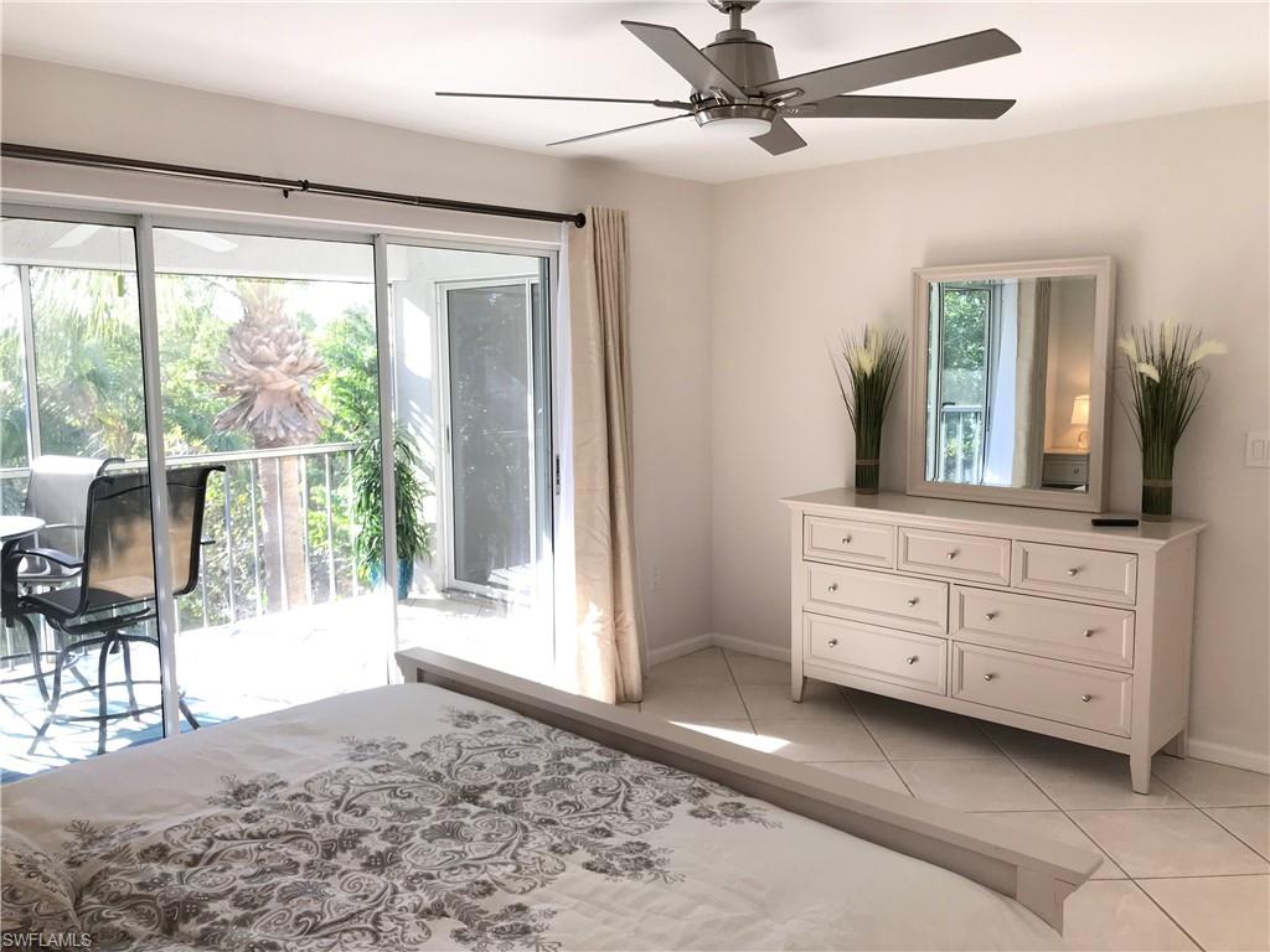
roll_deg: +1.2
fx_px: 1027
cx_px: 635
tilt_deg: -6.4
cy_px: 476
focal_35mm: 28
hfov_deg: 63.4
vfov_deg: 49.7
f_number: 1.8
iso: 20
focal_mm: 3.99
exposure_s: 1/40
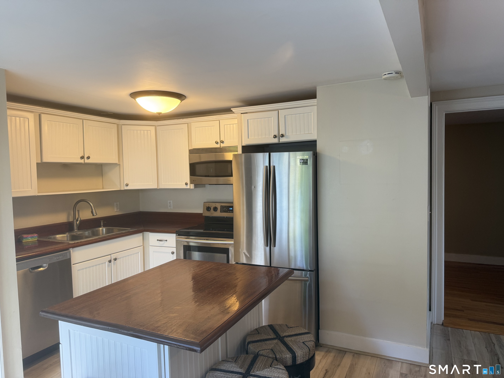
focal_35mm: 24
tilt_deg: -2.2
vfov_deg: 56.8
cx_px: 252
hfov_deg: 71.6
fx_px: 349
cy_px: 189
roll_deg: +1.0
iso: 100
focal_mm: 6.76
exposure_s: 1/60
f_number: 1.78
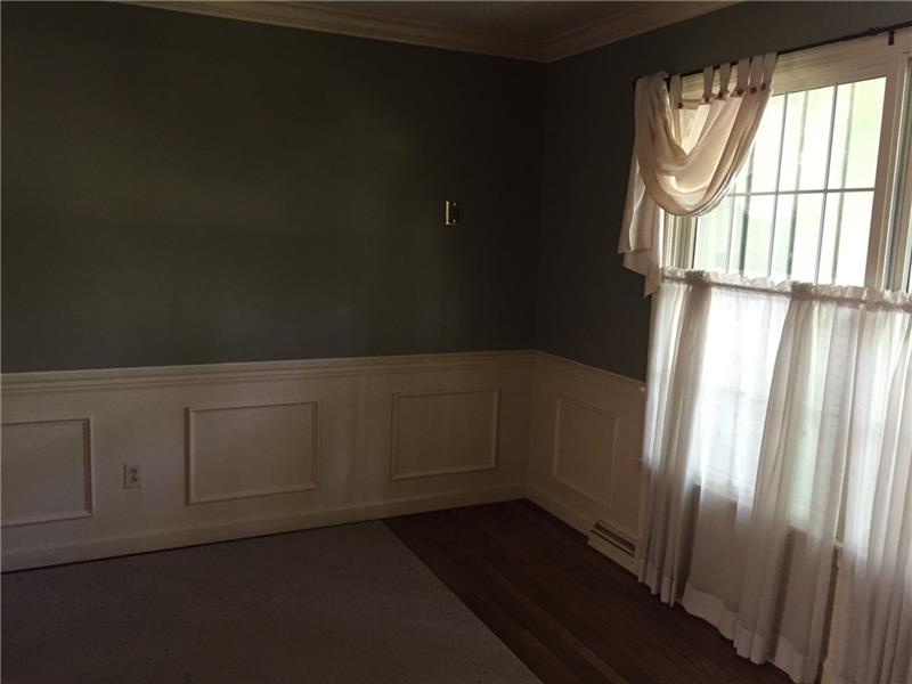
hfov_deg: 61.7
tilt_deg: -8.6
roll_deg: -2.1
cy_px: 342
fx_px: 764
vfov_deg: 48.2
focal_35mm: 29
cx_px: 456
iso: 250
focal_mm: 4.15
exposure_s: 1/24
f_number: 2.2
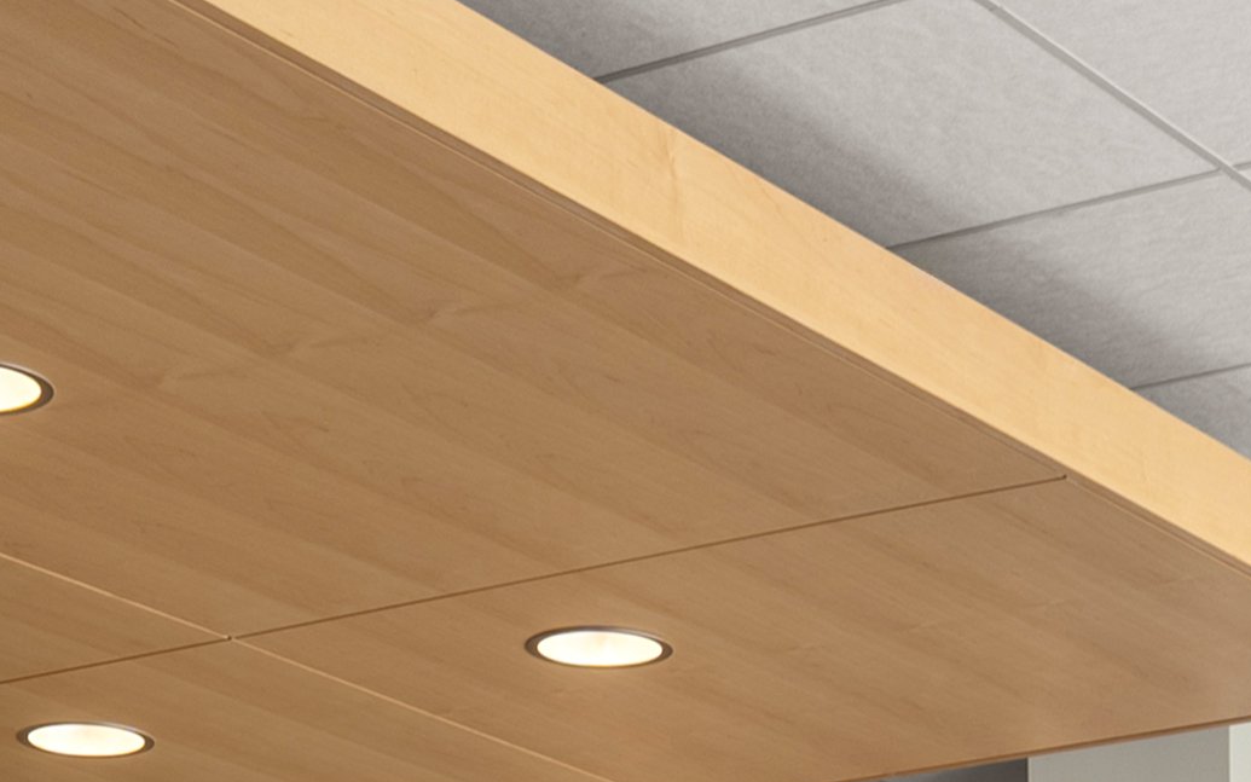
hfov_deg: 15.9
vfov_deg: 8.7
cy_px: 2144
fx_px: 4467
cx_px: 612
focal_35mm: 131
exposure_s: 1/160
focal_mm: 22
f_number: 10
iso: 100
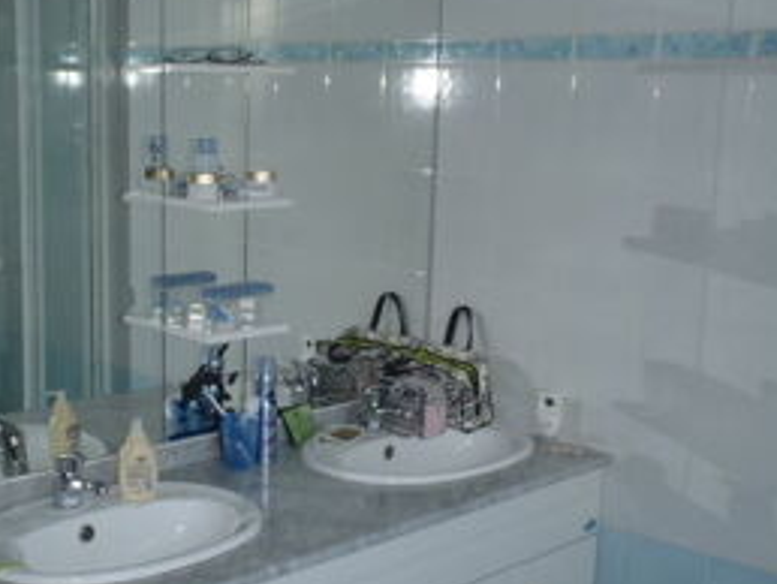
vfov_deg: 27.9
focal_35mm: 52
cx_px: 235
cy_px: 376
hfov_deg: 36.3
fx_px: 1168
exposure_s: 1/30
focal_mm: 5
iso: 100
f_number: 3.9
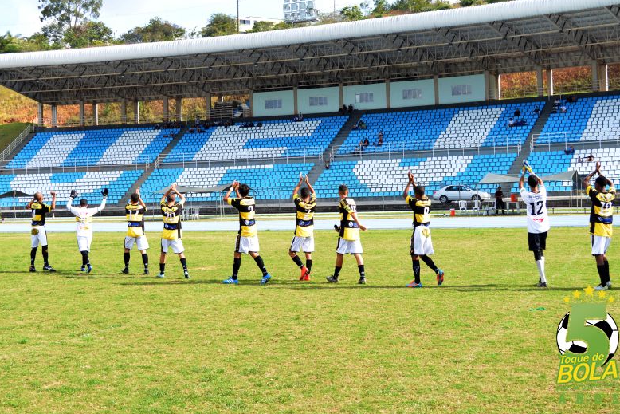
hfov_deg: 51.9
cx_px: 316
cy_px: 207
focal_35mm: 37
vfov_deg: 36.0
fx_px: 637
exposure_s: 1/400
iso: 200
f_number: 5.6
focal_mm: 24
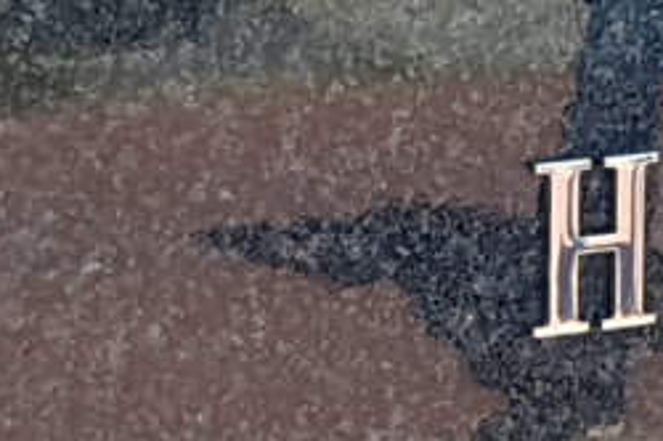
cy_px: 531
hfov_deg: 19.3
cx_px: 605
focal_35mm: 104
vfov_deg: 12.8
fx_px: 1913
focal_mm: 4.2
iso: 40
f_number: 1.7
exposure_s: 1/708
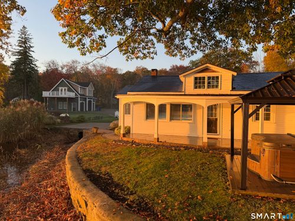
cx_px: 148
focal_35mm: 24
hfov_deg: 71.6
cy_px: 110
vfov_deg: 56.8
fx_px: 205
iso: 80
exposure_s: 1/702
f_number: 1.78
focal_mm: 6.76
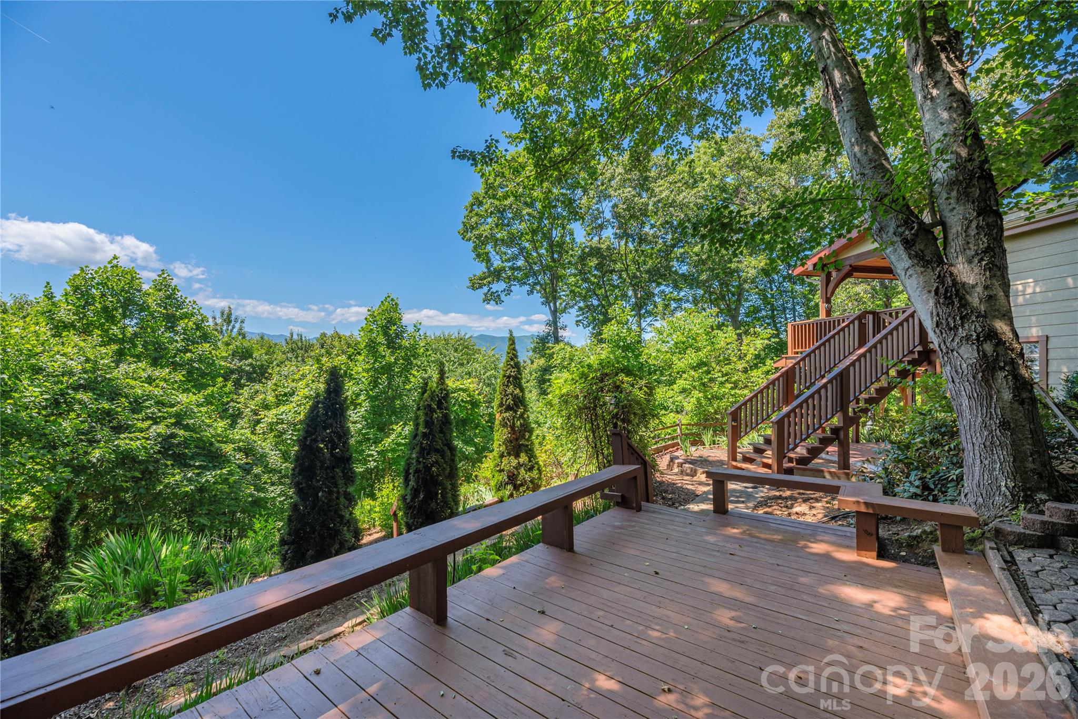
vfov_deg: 81.2
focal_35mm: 14
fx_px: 419
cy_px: 360
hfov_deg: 104.2
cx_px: 539
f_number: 8
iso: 320
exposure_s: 1/640
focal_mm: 14
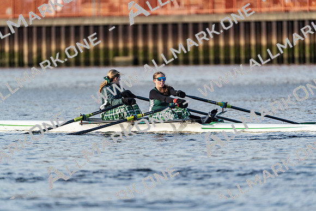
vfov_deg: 2.3
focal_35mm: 600
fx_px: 5268
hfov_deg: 3.4
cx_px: 158
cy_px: 106
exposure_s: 1/2000
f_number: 6.3
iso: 1000
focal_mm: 600
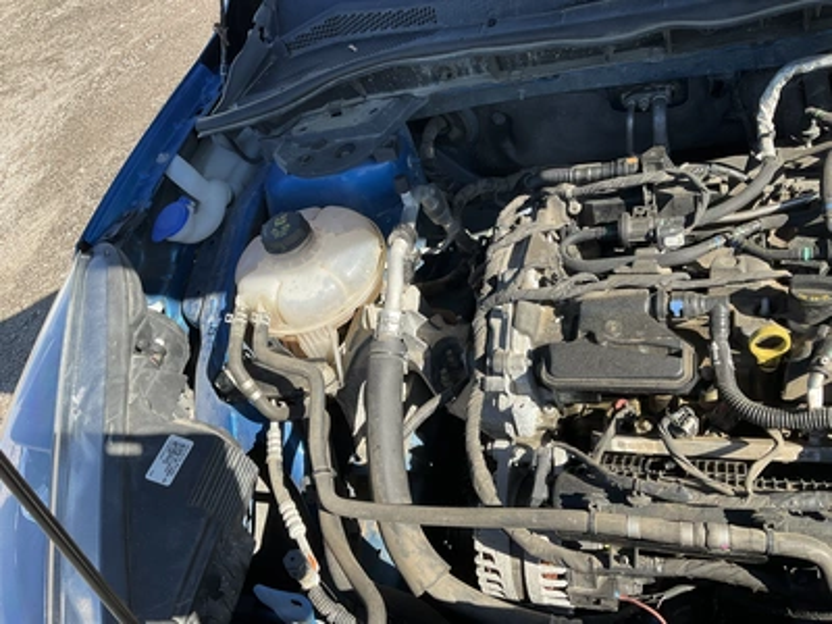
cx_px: 416
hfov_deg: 61.7
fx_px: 697
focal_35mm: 29
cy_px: 312
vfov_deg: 48.2
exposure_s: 1/509
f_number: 1.8
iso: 25
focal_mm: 3
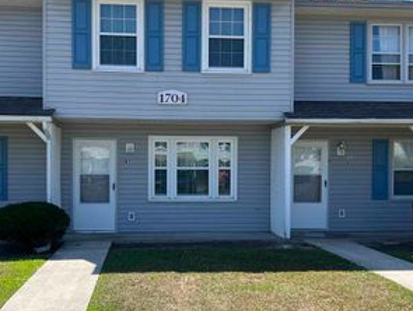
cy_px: 177
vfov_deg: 32.9
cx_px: 190
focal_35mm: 44
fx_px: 526
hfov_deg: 42.9
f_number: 1.5
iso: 50
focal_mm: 5.7
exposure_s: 1/1869
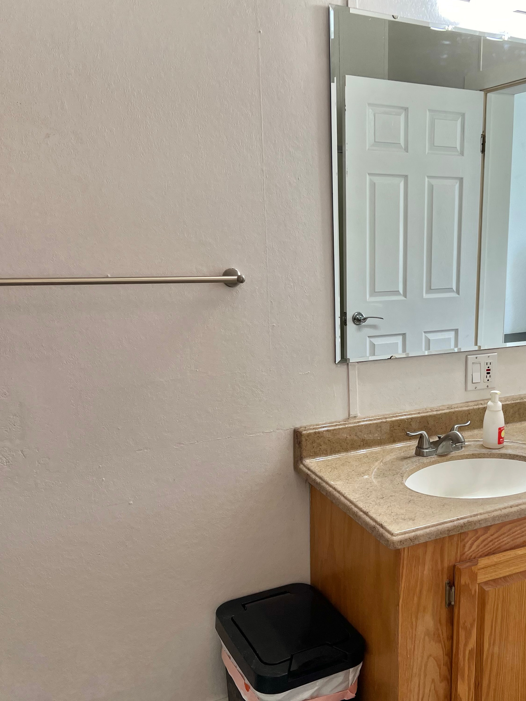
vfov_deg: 52.6
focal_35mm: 35
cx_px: 431
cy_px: 348
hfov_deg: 38.9
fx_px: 709
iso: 64
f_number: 1.5
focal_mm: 5.7
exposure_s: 1/120
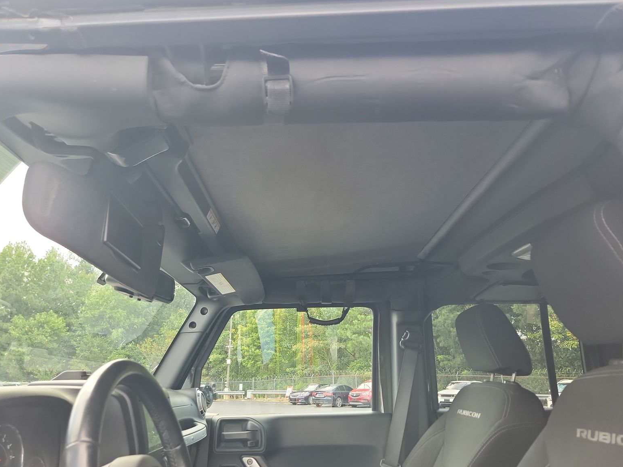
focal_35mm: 25
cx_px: 320
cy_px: 233
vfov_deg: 54.9
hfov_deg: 69.4
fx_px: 450
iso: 100
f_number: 1.8
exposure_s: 1/59
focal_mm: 6.7
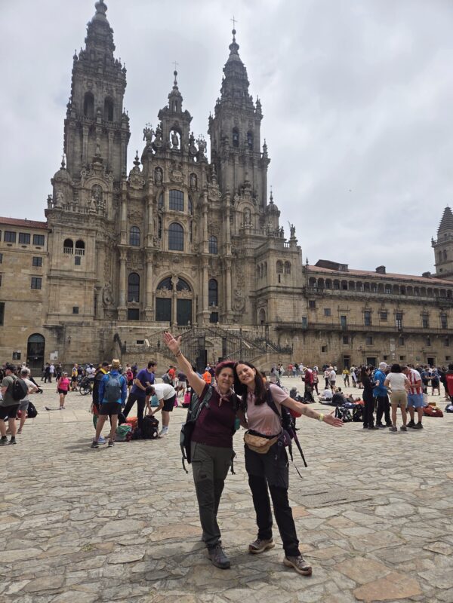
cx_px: 226
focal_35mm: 23
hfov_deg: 58.9
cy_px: 302
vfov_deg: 73.9
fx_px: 401
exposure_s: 1/7891
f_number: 1.8
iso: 50
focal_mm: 5.4
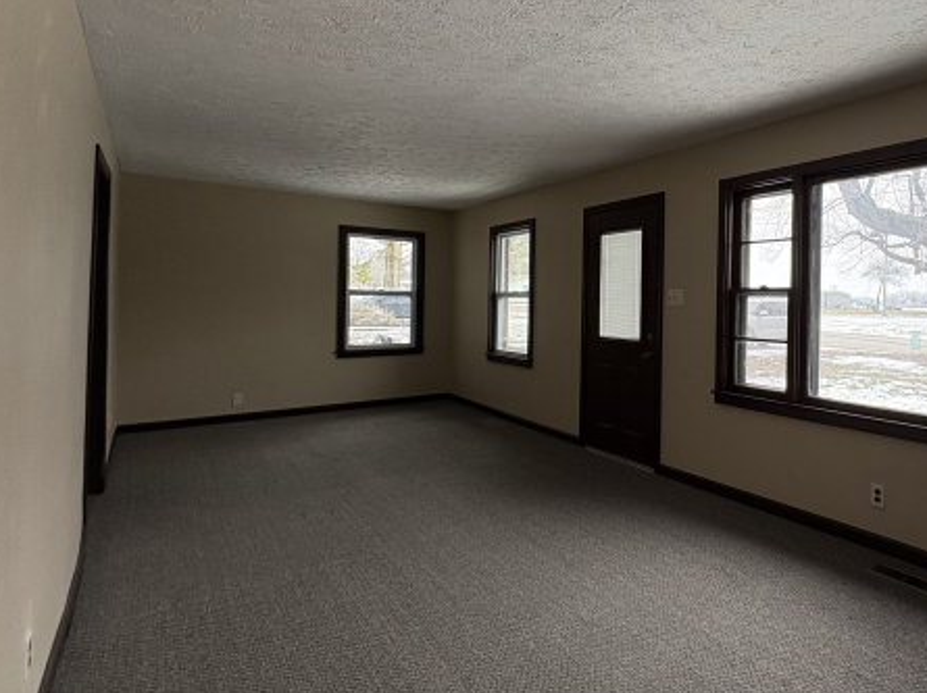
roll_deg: -1.1
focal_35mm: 21
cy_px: 304
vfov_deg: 63.2
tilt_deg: +0.1
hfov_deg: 75.4
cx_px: 649
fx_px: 562
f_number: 2.2
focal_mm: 2.22
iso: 125
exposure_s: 1/99
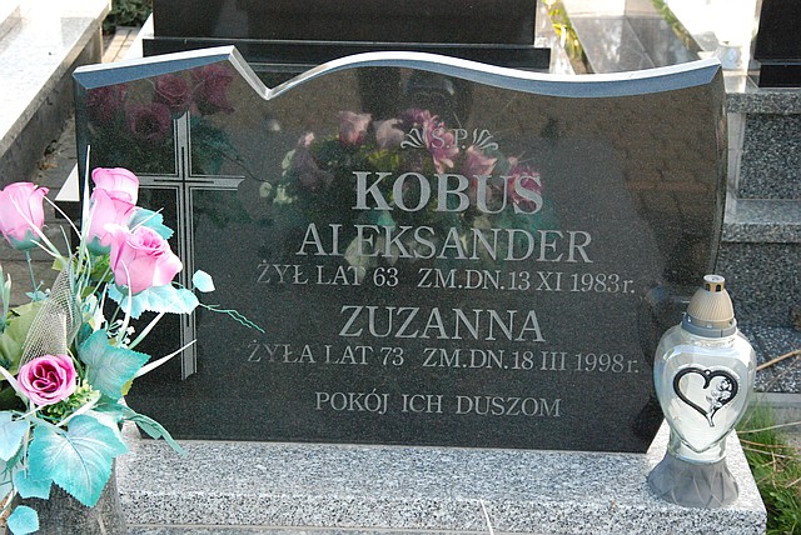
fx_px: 1670
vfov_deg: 18.2
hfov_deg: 27.0
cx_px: 400
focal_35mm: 75
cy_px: 268
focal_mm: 50
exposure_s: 1/250
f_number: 8
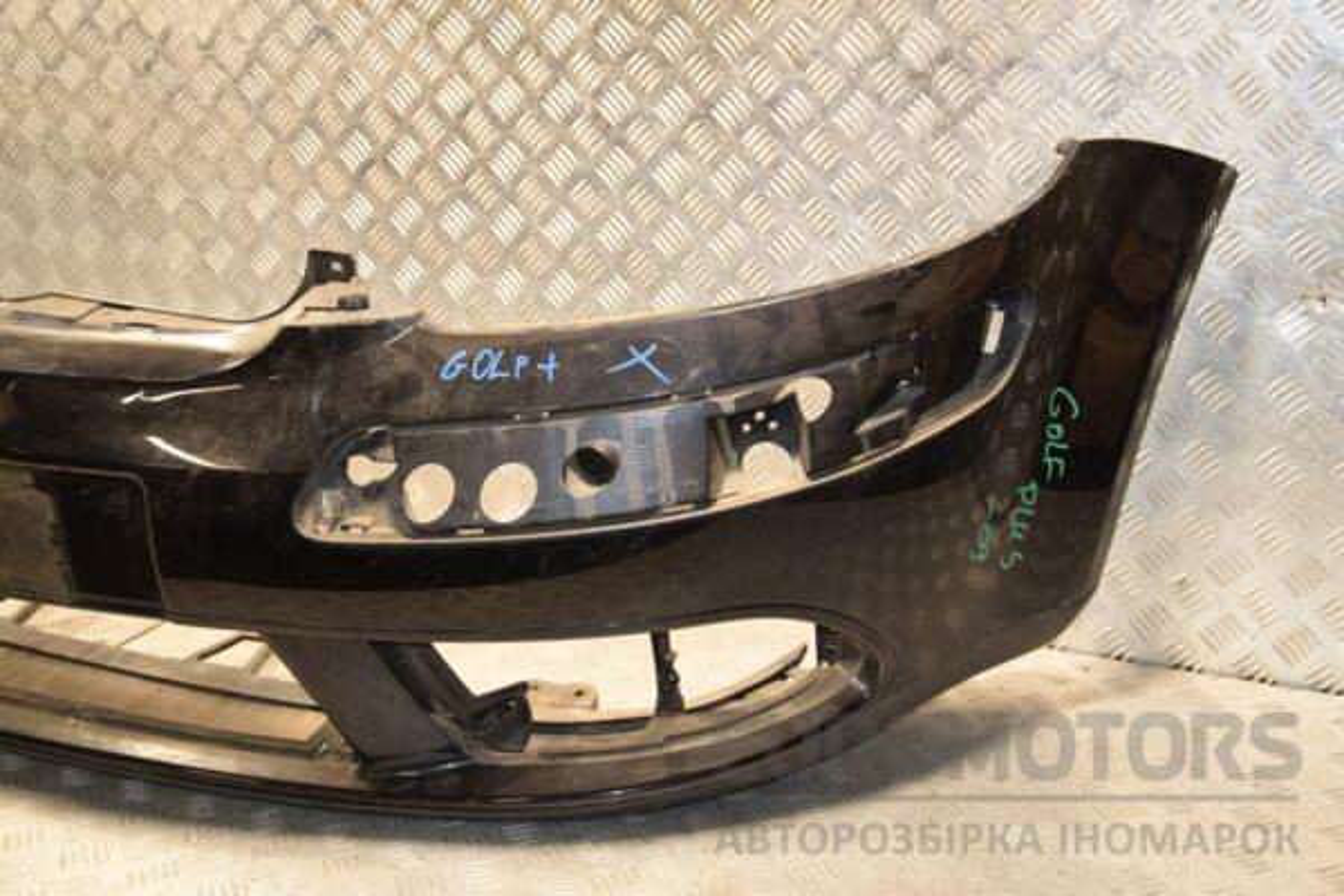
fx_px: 1680
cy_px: 448
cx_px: 672
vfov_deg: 29.9
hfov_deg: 43.6
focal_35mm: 45
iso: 800
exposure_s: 1/125
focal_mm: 30
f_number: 5
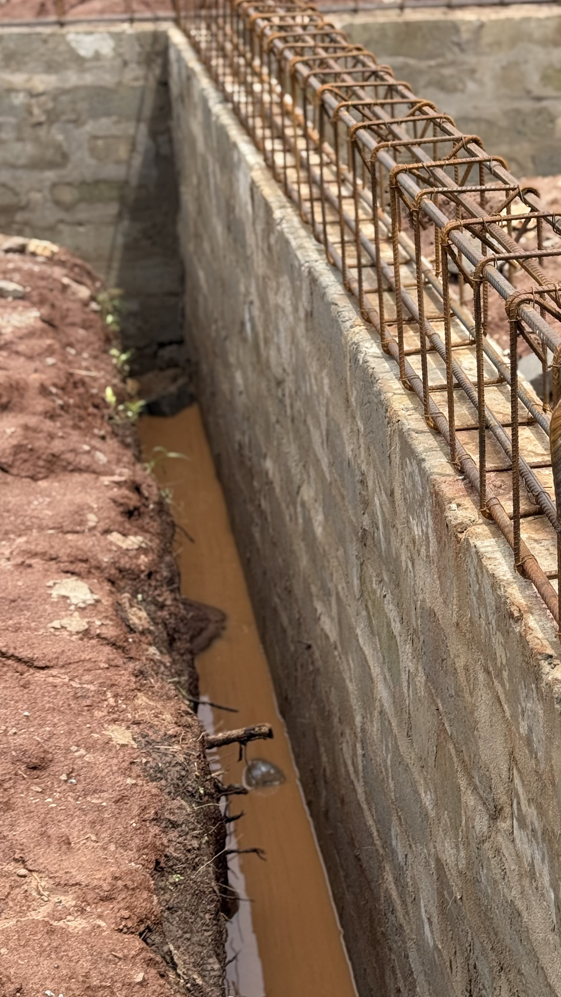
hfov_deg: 15.8
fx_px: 1984
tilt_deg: -15.8
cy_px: 310
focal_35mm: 75
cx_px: 534
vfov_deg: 28.0
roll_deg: +0.6
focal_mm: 6.76
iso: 80
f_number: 1.78
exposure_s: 1/2415
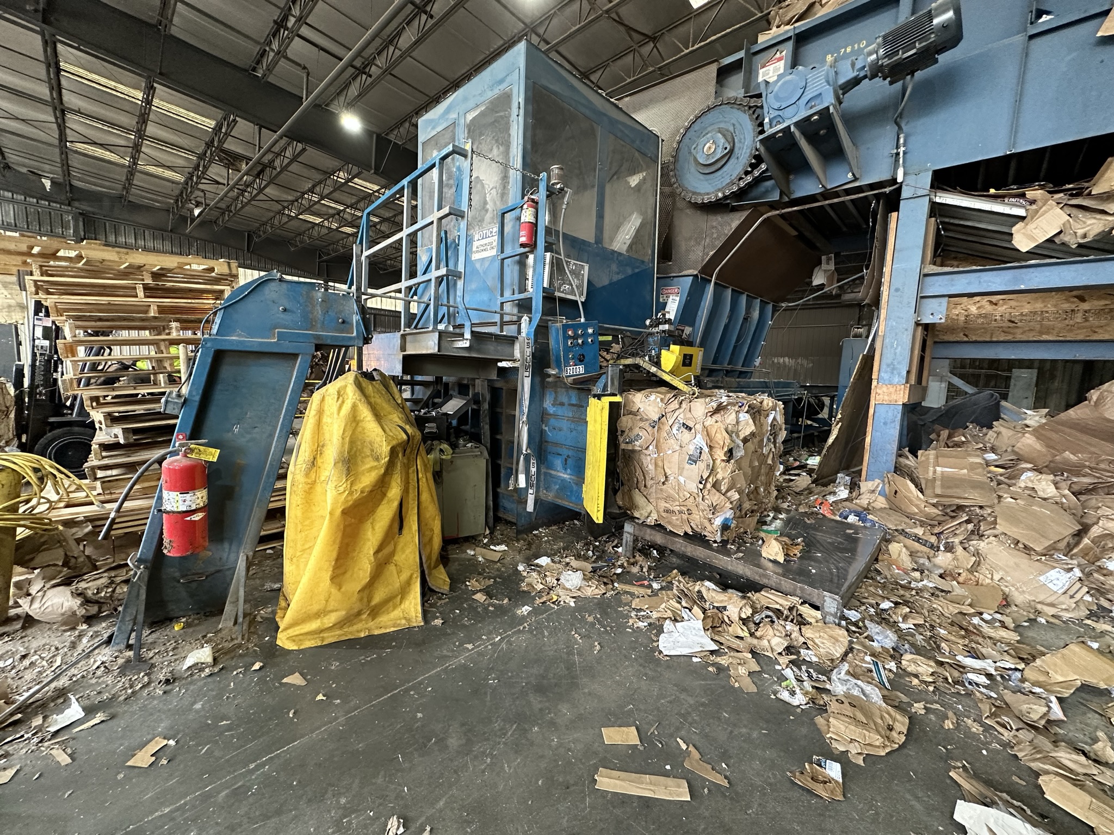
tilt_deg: -6.4
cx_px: 557
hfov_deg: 102.1
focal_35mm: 14
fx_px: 451
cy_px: 418
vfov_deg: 85.7
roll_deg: -3.1
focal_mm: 2.22
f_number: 2.2
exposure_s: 1/120
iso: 320
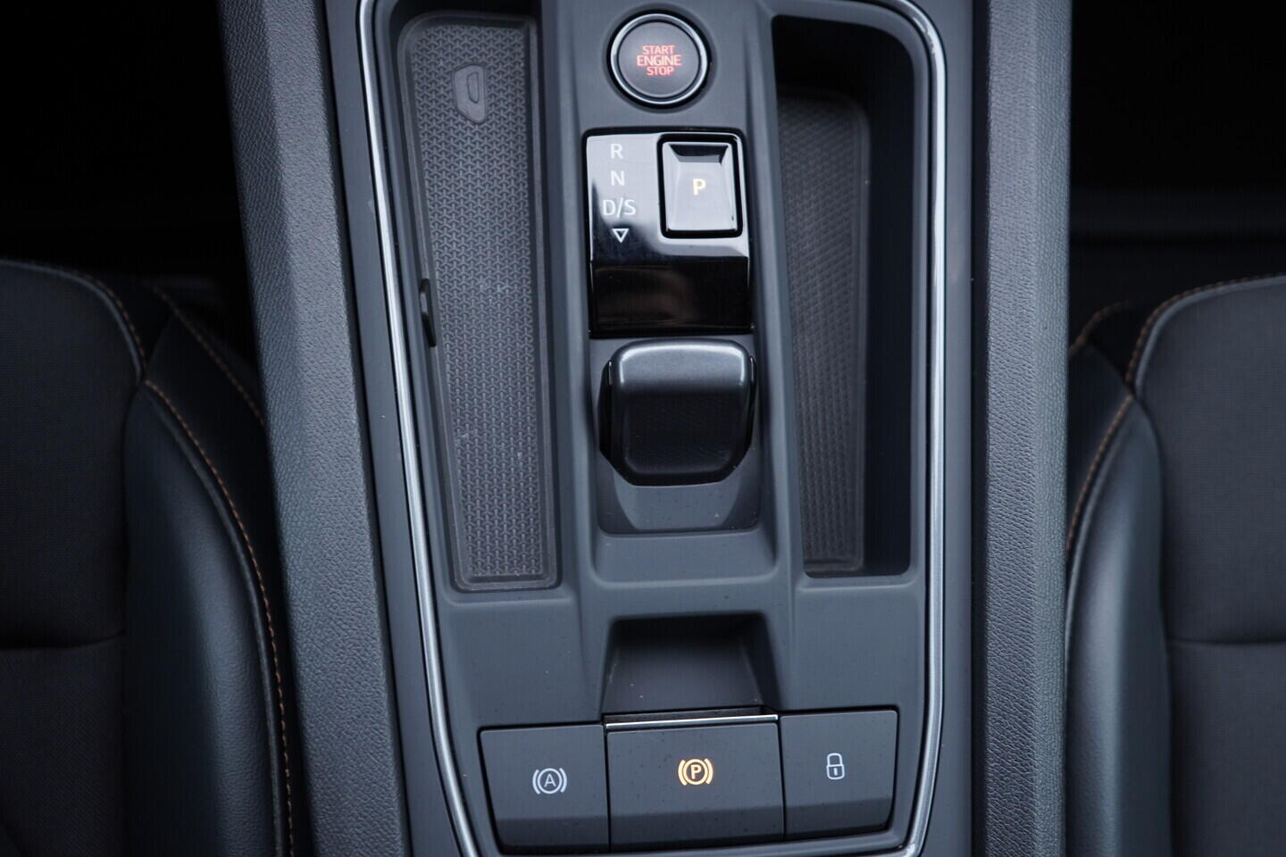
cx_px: 643
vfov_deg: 36.9
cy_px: 428
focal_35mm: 36
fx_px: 1286
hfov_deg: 53.1
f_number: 2.8
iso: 250
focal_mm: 24
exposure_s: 1/40
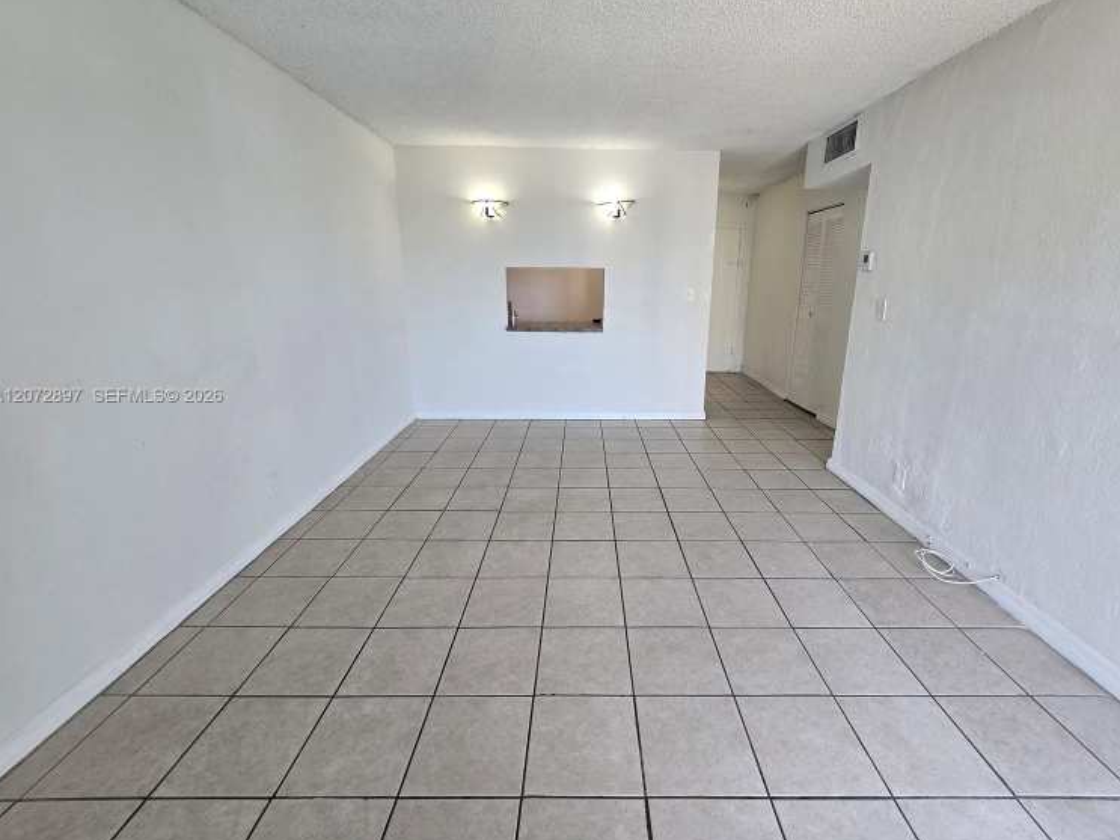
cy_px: 397
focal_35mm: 14
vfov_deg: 85.6
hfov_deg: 102.0
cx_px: 591
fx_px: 453
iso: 50
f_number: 2.2
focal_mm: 2.2
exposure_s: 1/60
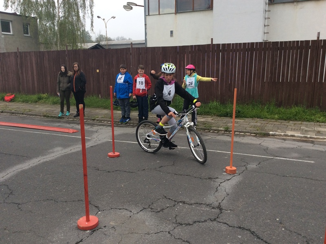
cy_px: 122
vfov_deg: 44.1
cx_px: 163
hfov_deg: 56.9
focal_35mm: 32
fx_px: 301
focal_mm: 3.3
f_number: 2.4
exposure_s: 1/249
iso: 32
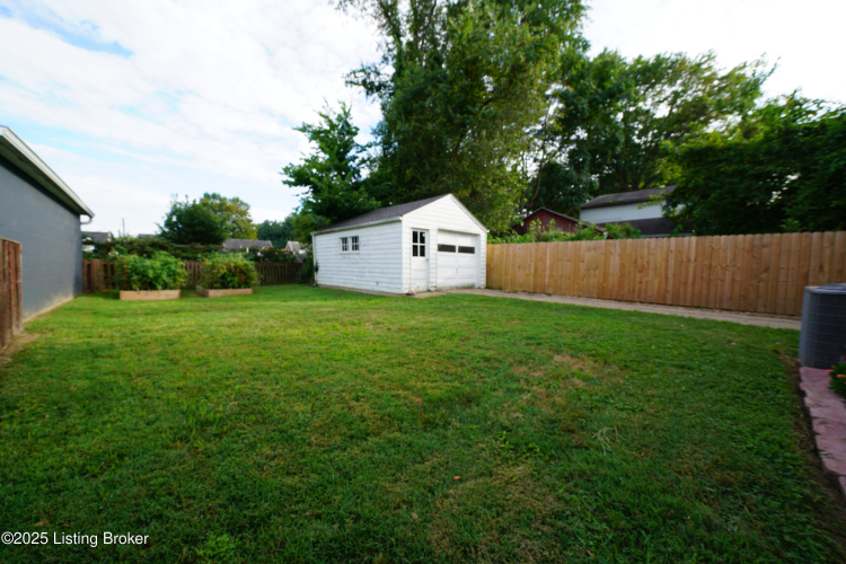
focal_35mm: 13
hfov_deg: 108.3
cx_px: 423
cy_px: 282
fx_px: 305
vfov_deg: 85.4
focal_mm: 13
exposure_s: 1/80
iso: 100
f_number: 5.6
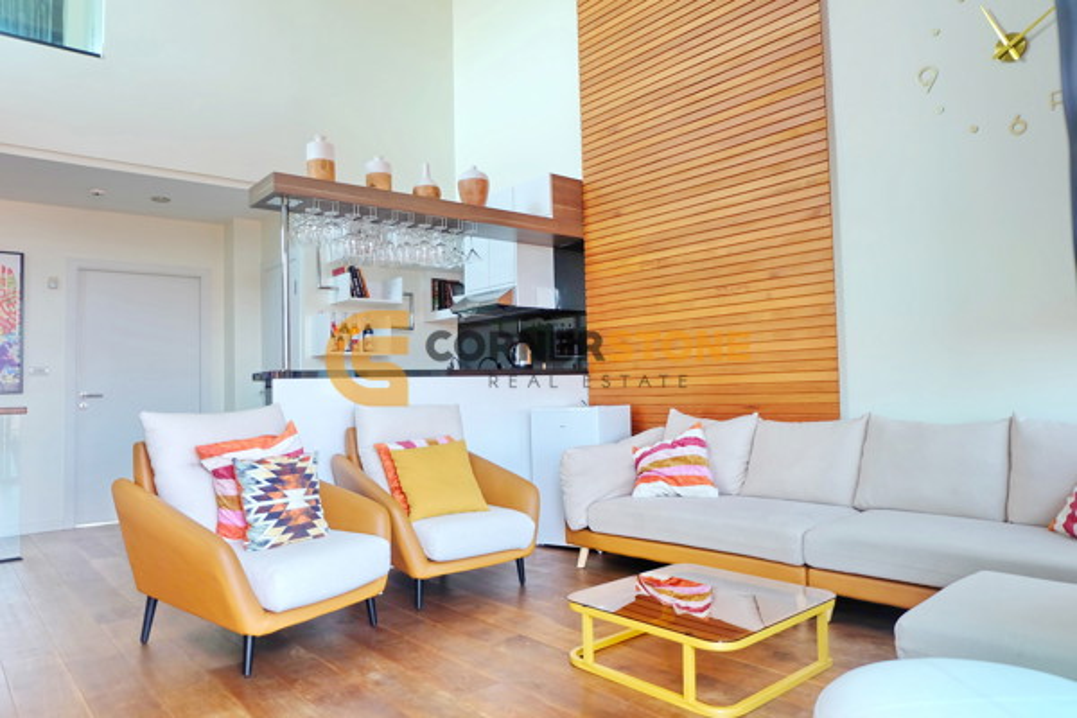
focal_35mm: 24
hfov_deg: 73.7
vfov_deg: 53.1
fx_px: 718
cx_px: 538
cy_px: 359
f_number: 3.5
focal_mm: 16
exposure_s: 1/56
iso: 200
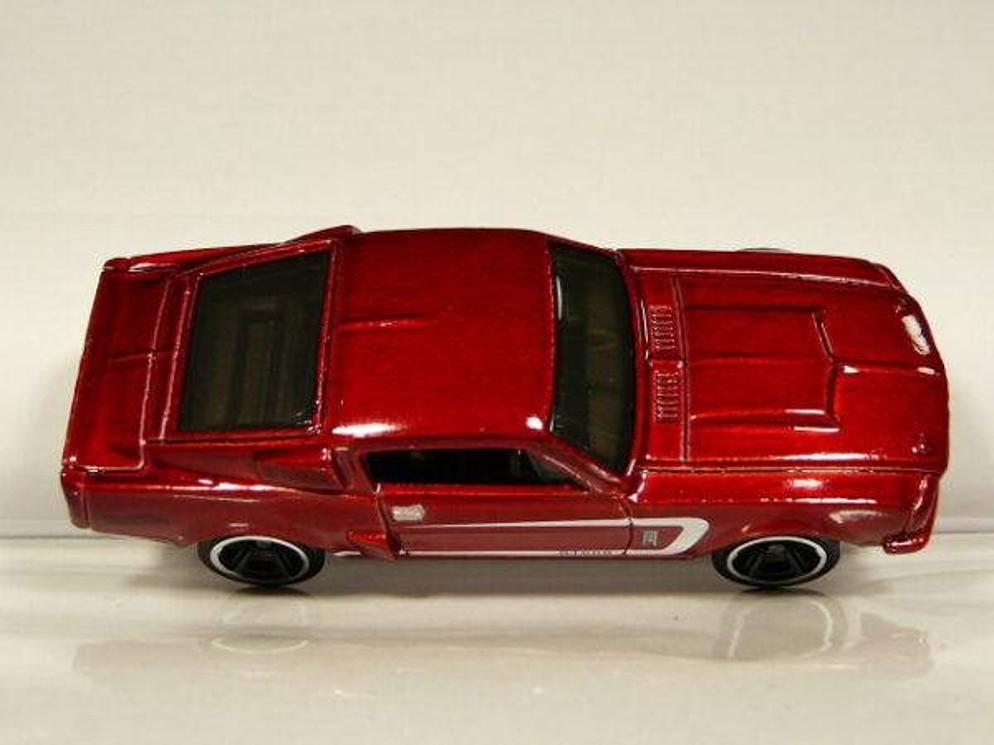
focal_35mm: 51
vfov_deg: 28.6
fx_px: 1464
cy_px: 372
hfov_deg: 37.5
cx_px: 497
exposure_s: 1/80
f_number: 2.8
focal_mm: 5.2
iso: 100
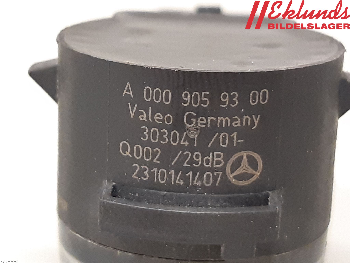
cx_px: 175
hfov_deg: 67.3
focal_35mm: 26
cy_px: 132
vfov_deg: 53.1
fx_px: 263
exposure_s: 1/25
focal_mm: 3.93
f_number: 1.7
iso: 250
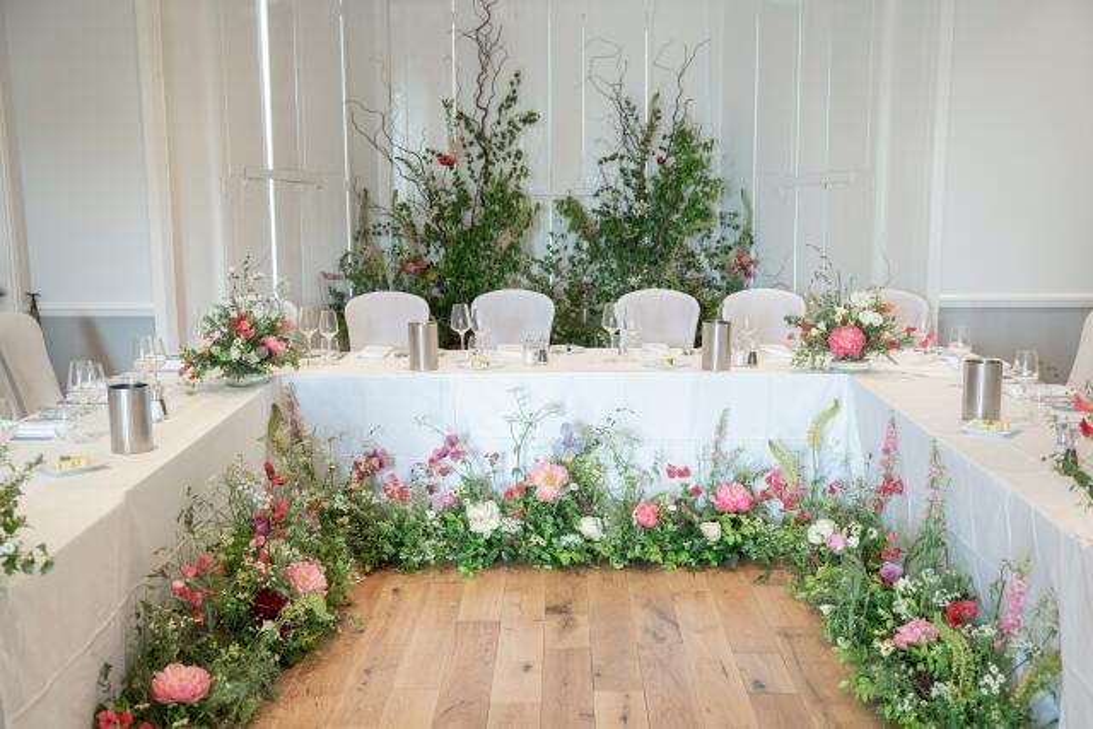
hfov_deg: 50.3
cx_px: 546
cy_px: 364
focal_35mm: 38
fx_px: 1163
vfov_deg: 34.8
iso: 2500
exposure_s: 1/160
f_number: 3.5
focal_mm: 38.3
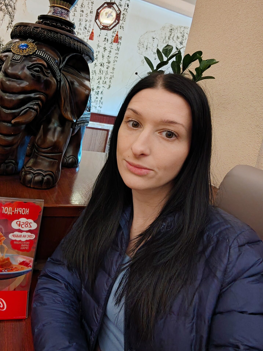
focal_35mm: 24
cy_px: 131
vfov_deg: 70.4
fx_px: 243
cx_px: 88
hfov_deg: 55.6
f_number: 2.4
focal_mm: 2.66
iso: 1250
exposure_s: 1/25
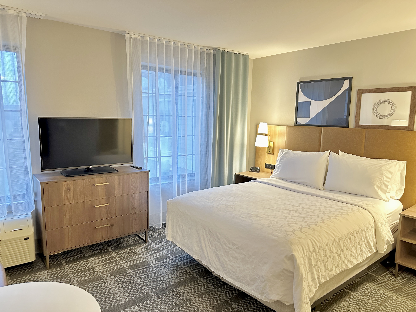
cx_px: 208
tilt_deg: -8.3
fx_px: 288
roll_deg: -0.8
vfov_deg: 56.8
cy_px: 156
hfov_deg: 71.6
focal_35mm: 24
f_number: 1.78
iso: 800
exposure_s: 1/60
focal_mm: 6.86
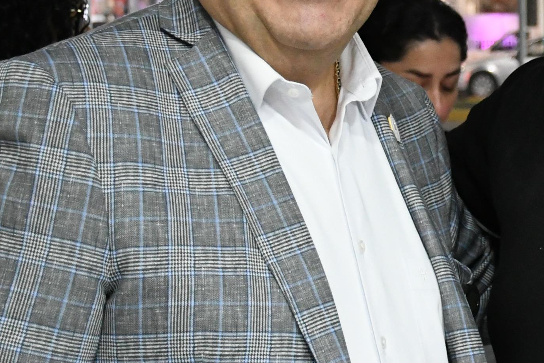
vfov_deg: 11.3
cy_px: 155
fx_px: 1828
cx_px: 591
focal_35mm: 121
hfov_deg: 16.4
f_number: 4
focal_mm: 27
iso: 4000
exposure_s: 1/80
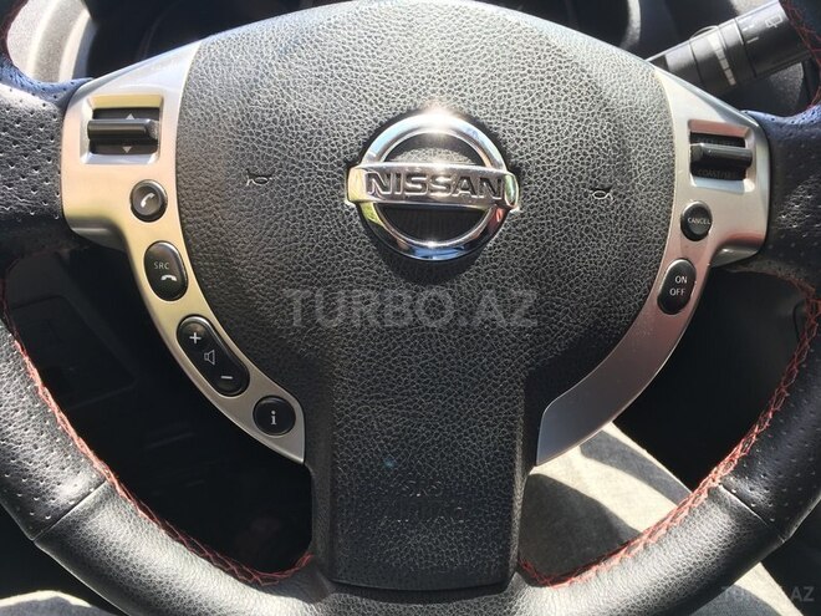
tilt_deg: -30.1
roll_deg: +9.3
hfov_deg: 61.7
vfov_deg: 48.2
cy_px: 308
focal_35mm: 29
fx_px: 688
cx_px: 410
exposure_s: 1/111
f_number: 2.2
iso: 25
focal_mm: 4.15
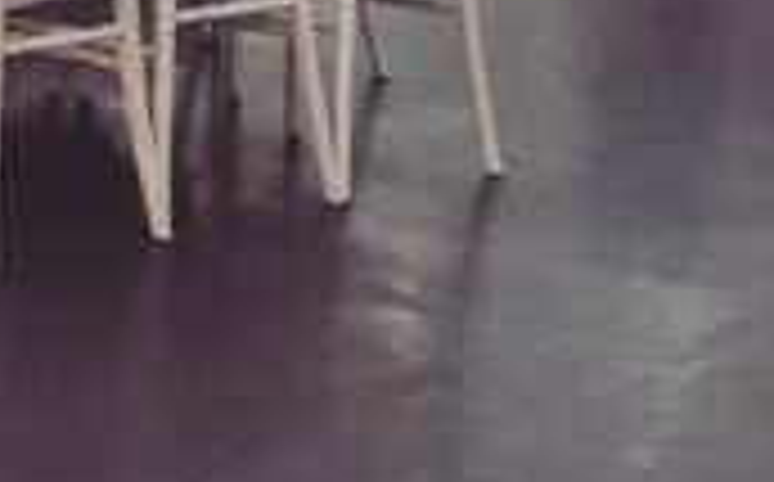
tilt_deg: -6.3
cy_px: -363
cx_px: -1012
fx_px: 3729
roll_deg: -0.6
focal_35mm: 177
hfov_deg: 10.4
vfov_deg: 7.2
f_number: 1.8
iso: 40
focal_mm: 3.99
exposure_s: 1/20
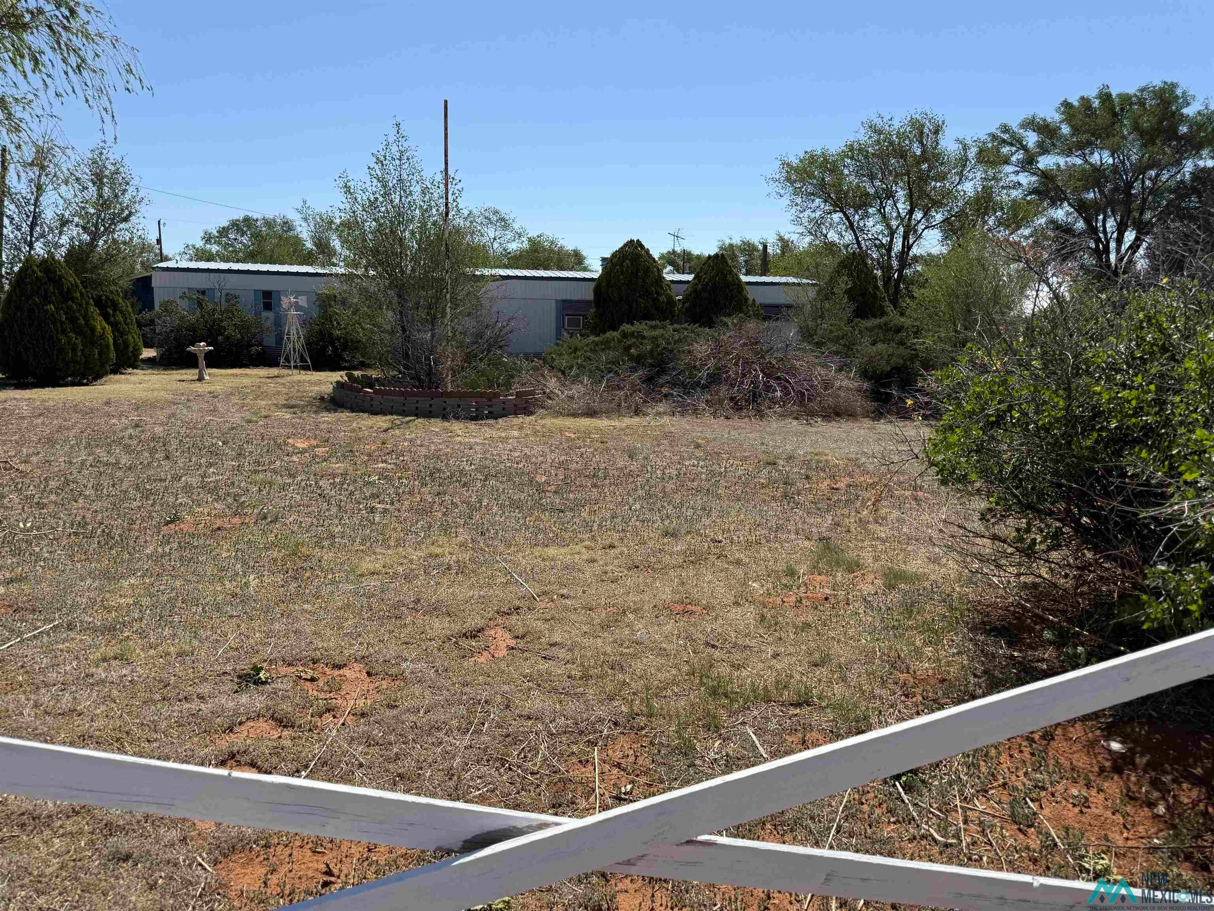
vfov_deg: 56.8
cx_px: 607
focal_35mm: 24
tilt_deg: -7.2
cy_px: 456
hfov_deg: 71.6
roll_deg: -0.5
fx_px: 842
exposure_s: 1/5714
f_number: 1.78
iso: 80
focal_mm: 6.76
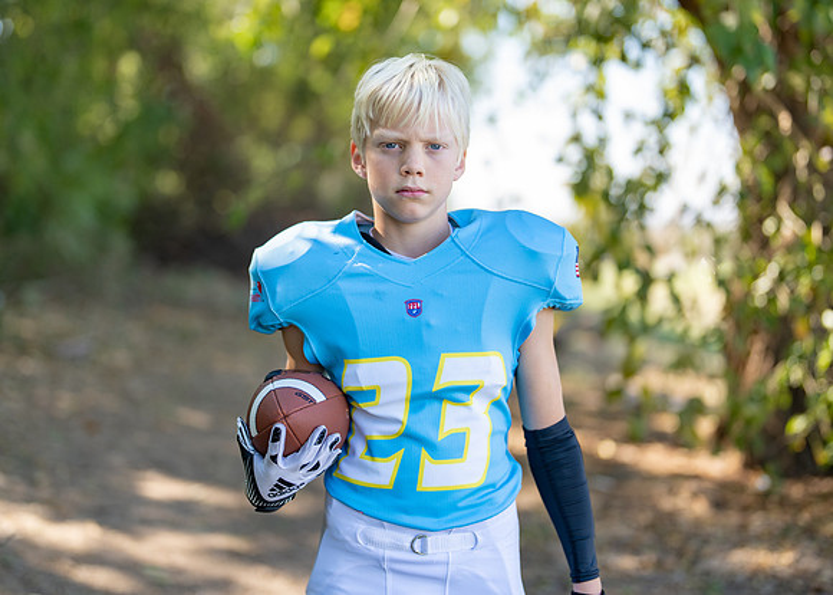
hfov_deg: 31.9
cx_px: 395
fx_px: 1458
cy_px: 252
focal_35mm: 62
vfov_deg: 23.0
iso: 100
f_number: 1.2
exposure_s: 1/1250
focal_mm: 50
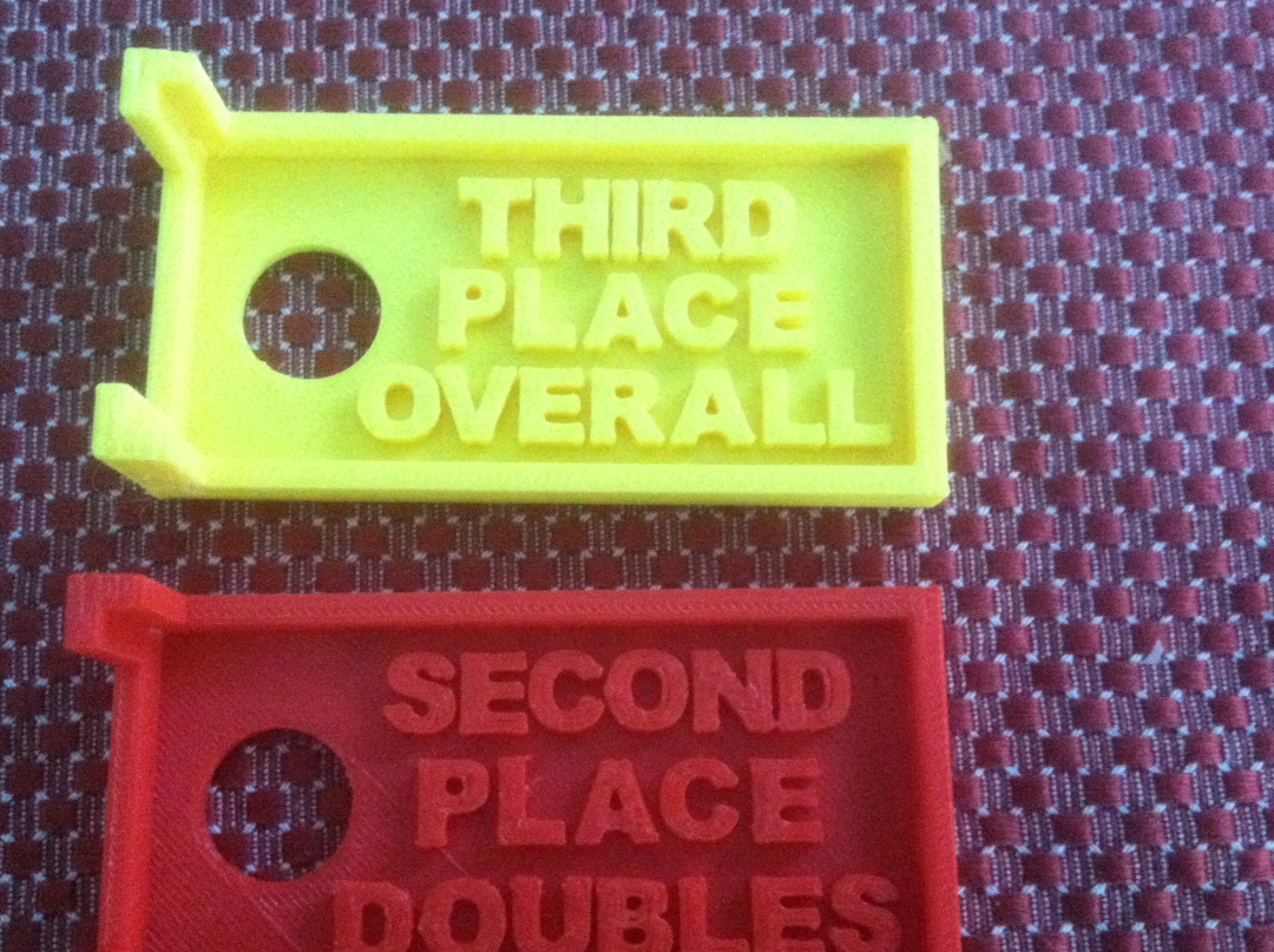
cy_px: 498
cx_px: 618
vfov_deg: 34.3
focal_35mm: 42
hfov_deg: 44.8
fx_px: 1544
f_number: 2.8
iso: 1000
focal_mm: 3.85
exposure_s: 1/15
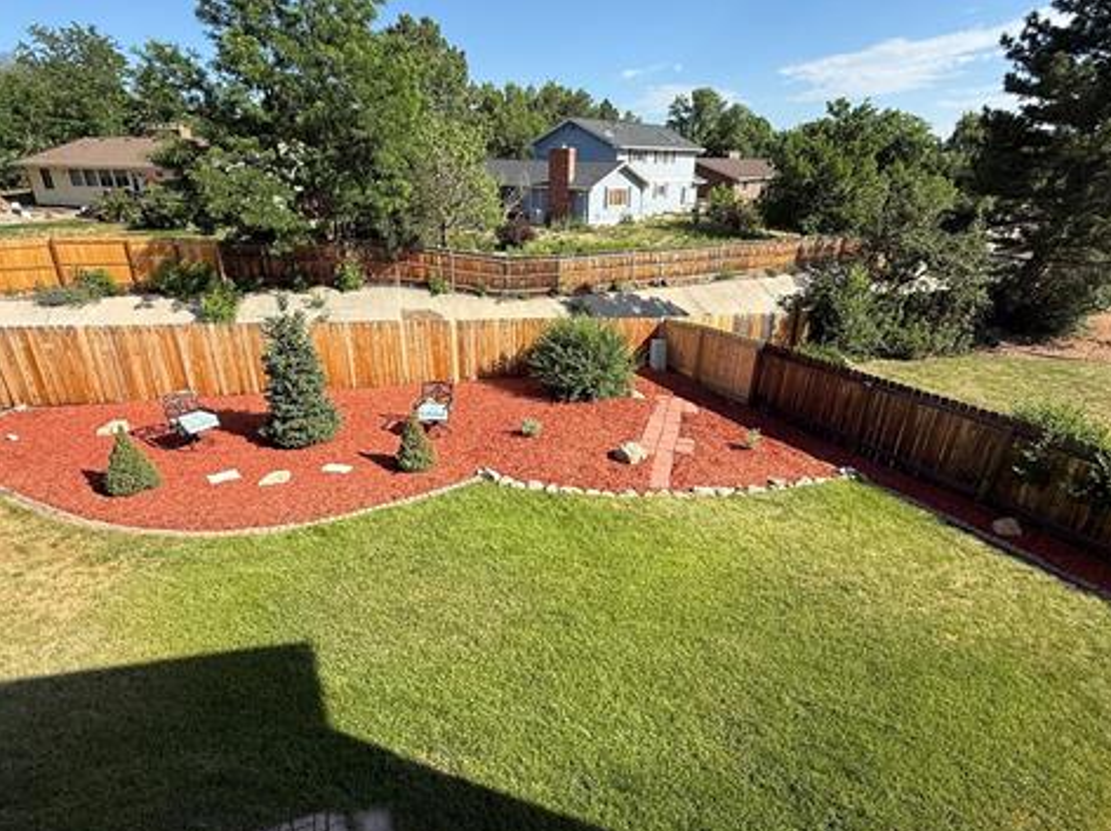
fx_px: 609
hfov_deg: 84.7
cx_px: 560
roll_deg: -0.1
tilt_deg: -22.5
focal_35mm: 19
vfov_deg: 68.6
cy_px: 411
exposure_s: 1/1167
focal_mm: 2.22
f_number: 2.2
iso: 50
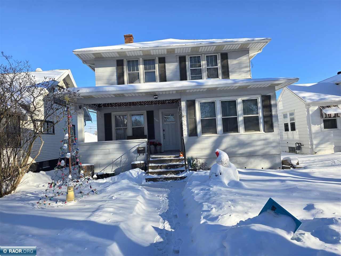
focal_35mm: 23
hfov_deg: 73.9
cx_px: 170
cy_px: 128
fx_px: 227
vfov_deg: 58.9
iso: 12
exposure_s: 1/444
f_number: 1.7
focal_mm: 6.3
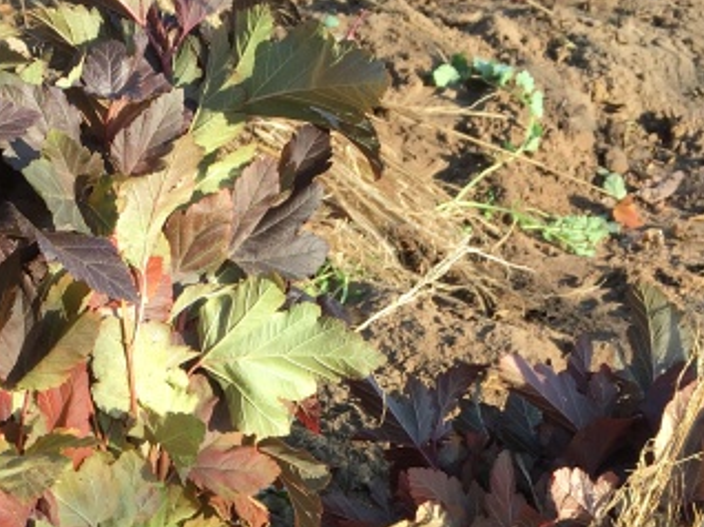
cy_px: 593
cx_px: 148
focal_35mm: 73
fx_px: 1484
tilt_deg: -41.9
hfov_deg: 26.2
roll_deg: -3.8
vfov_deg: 19.2
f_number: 2.2
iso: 25
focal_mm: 4.15
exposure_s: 1/386
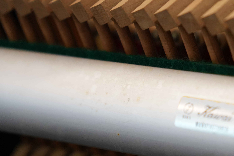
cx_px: 192
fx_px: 1157
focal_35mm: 178
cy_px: 86
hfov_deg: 11.5
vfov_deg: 7.7
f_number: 2.8
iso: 1600
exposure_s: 1/125
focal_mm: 68
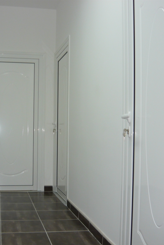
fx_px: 314
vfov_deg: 42.7
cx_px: 45
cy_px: 122
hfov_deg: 28.9
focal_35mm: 46
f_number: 2.8
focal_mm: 5.5
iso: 100
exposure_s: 1/30
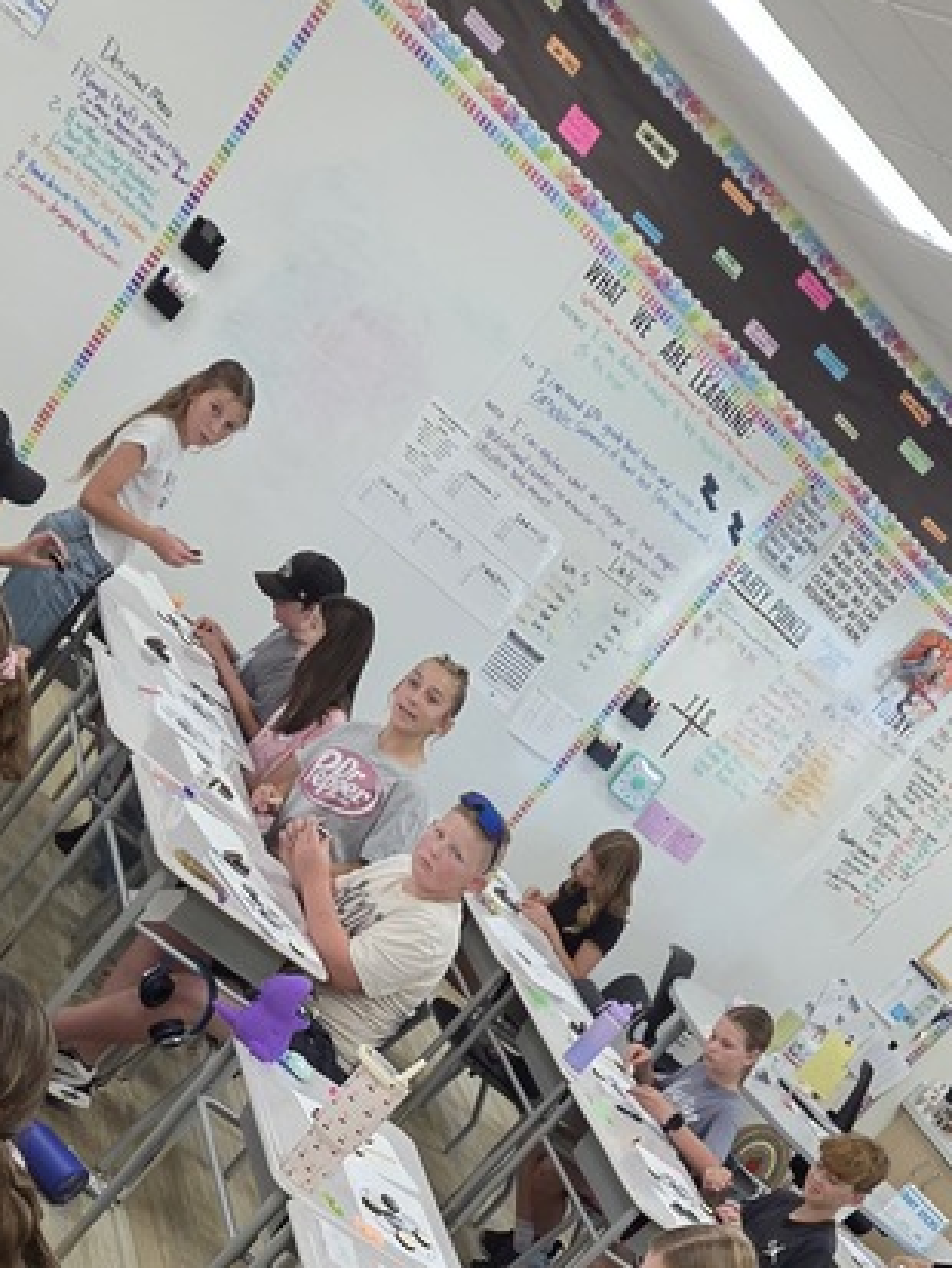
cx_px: 412
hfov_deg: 25.6
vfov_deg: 29.2
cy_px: 1520
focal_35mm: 57
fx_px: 2089
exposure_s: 1/180
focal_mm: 5.4
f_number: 1.8
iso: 200
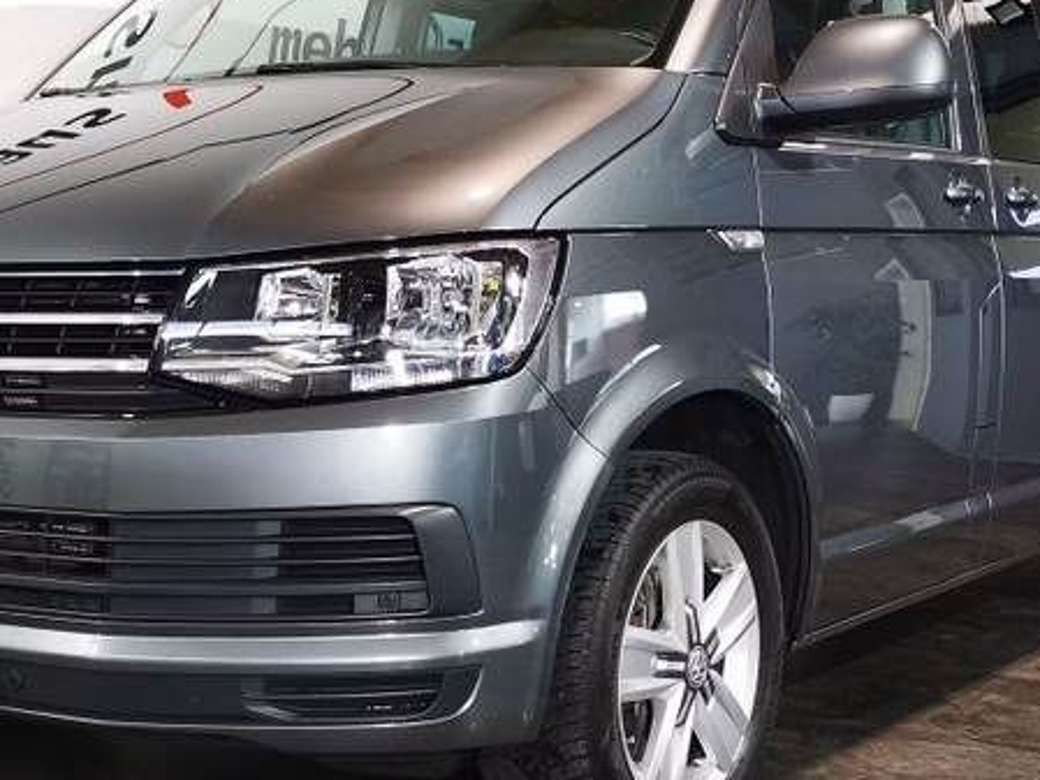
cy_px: 382
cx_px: 482
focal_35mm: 57
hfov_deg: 33.8
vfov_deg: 25.7
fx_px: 1713
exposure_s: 1/50
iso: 200
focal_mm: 5.58
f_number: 1.8
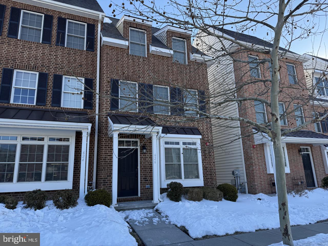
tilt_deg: +14.7
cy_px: 123
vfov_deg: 56.8
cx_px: 164
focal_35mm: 24
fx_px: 227
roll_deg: +1.8
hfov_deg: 71.6
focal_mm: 6.76
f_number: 1.78
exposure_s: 1/1437
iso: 100
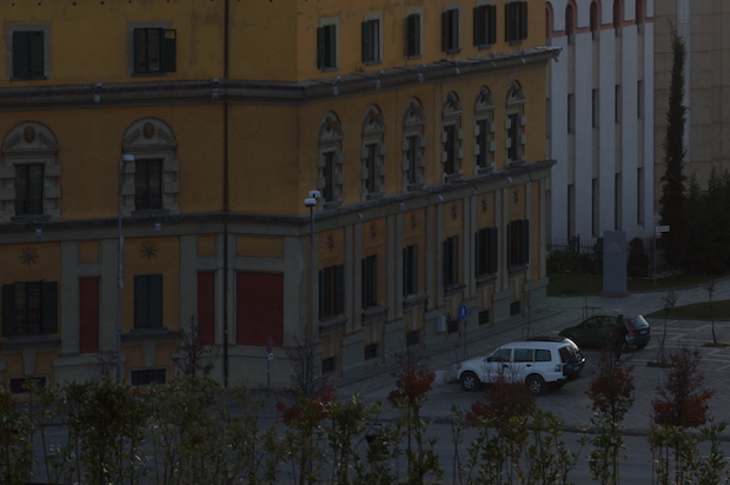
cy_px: -13
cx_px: 656
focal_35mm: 200
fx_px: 4056
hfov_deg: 10.2
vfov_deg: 6.8
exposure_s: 1/160
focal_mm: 55
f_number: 6.3
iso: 100
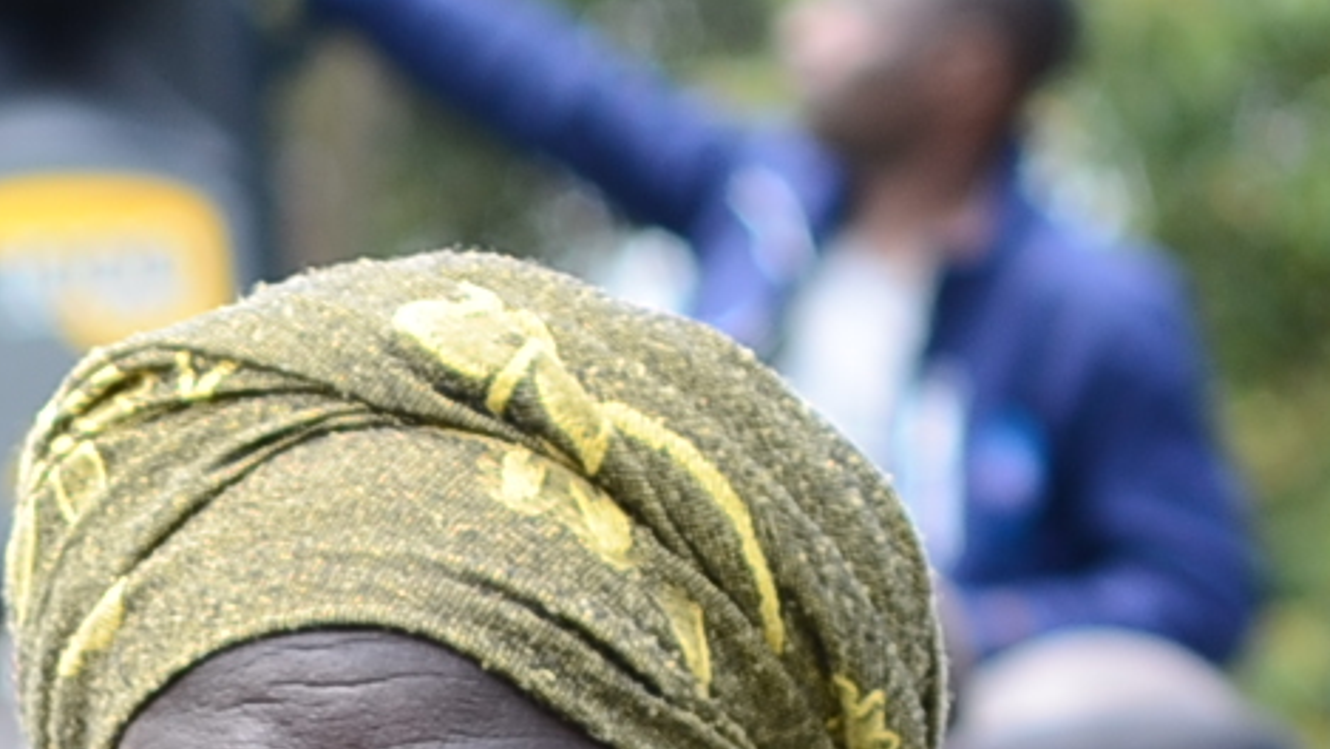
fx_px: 14532
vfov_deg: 2.9
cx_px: -715
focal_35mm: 412
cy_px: 1370
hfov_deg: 5.2
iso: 100
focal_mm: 50
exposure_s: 1/320
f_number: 3.5
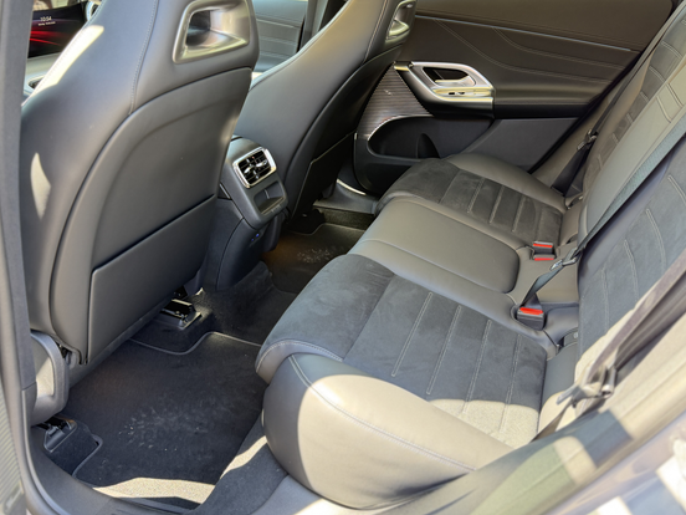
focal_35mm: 32
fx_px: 634
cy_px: 199
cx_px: 344
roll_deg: -0.1
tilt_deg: -21.0
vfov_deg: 43.9
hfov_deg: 56.8
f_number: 1.78
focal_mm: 6.76
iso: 250
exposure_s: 1/60
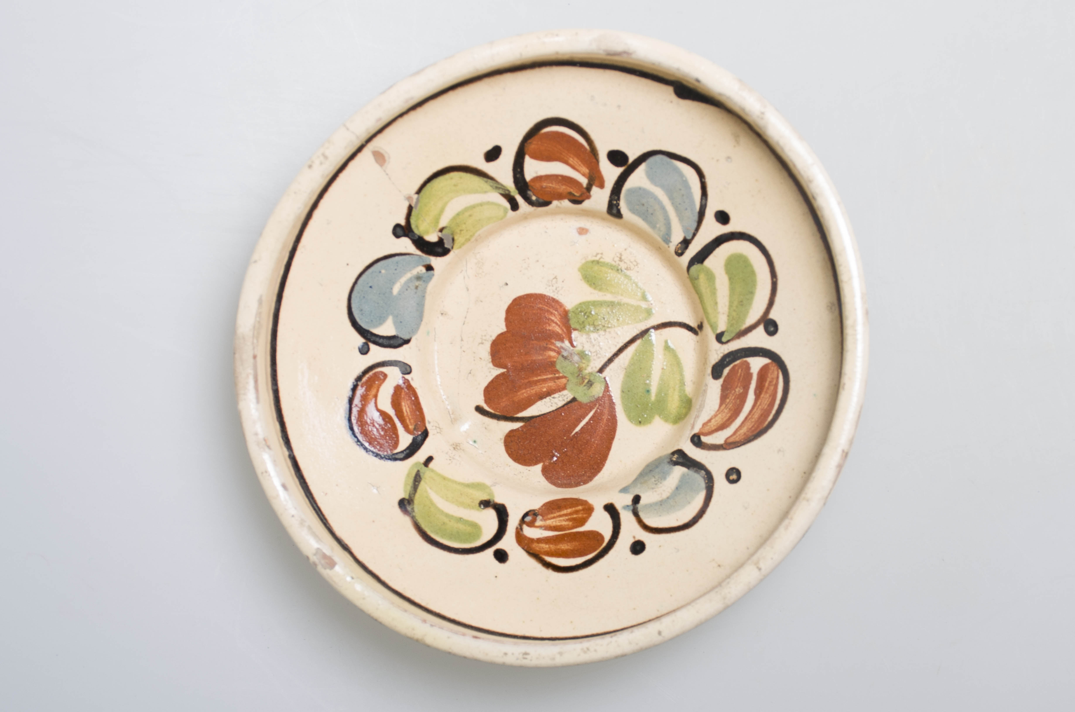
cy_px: 356
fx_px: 1699
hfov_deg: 35.1
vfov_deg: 23.7
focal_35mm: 57
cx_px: 538
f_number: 5.6
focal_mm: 38
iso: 100
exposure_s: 1/160
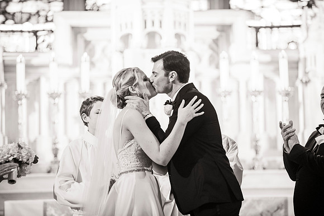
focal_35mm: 180
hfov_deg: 11.4
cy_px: 108
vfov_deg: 7.6
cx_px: 162
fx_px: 1619
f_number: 2.8
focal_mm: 180
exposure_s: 1/100
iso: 1600
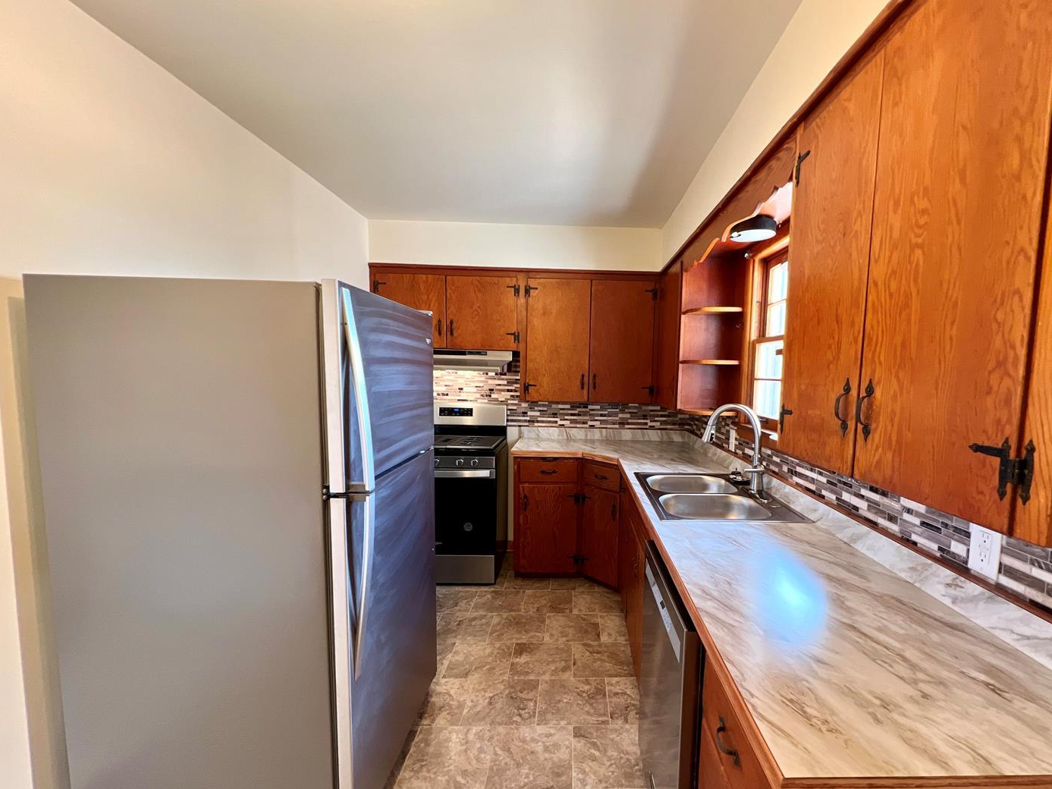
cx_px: 592
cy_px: 423
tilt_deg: -6.3
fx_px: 456
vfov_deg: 81.6
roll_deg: -1.7
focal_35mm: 15
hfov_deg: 97.7
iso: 125
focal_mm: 1.57
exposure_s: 1/30
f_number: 1.8
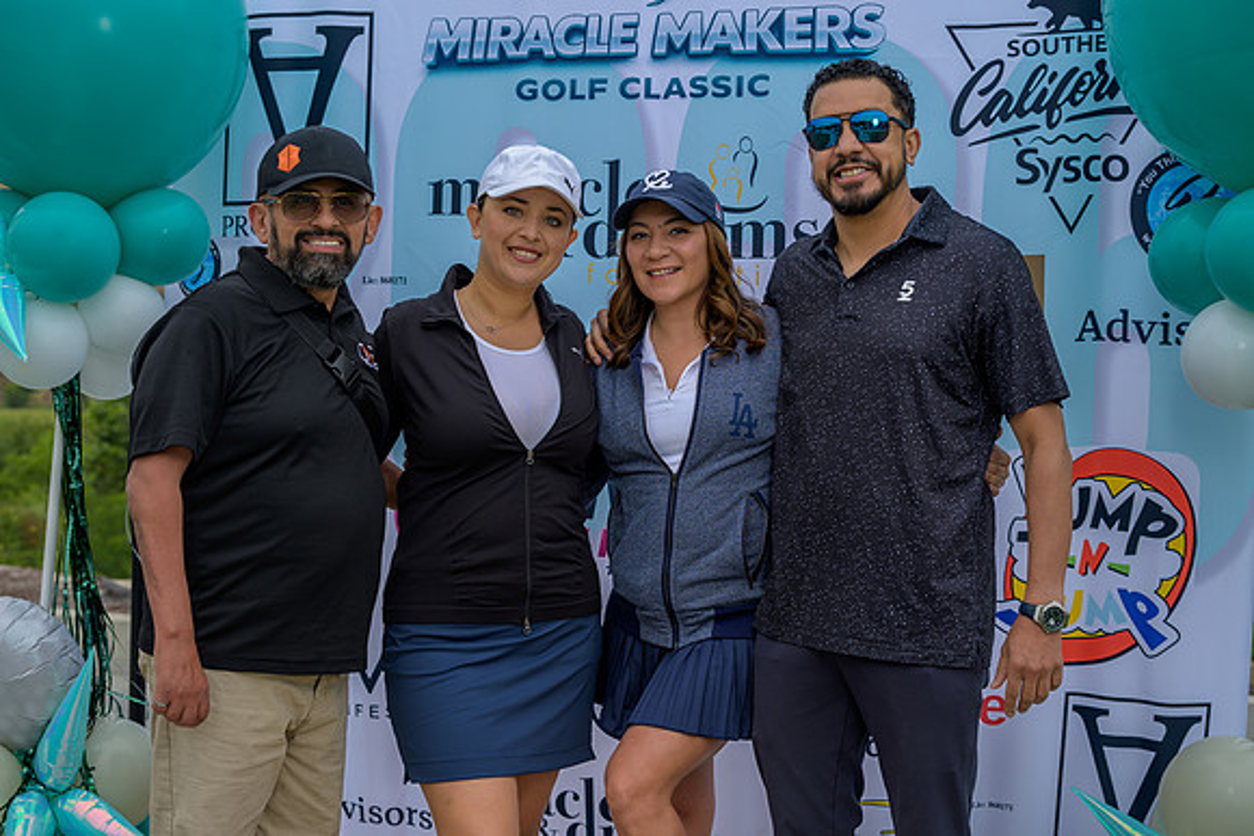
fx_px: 1777
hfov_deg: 38.9
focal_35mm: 51
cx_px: 627
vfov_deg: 26.5
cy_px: 418
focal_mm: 51
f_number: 4
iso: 125
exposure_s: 1/200
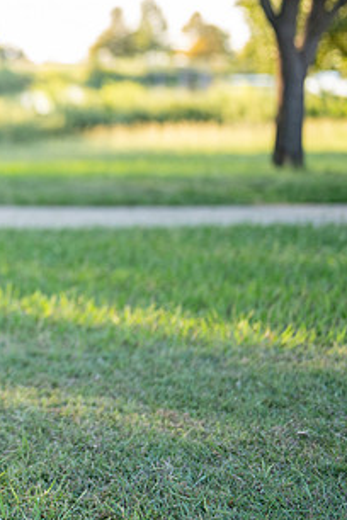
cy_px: 181
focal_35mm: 118
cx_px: -152
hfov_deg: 11.2
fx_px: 1706
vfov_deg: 17.3
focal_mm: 50
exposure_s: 1/1250
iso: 250
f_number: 1.2
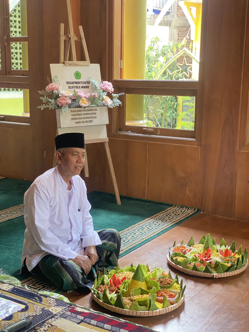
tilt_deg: -9.7
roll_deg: -1.2
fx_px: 499
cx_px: 124
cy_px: 166
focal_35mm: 52
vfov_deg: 36.8
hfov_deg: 28.0
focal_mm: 6
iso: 250
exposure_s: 1/60
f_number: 2
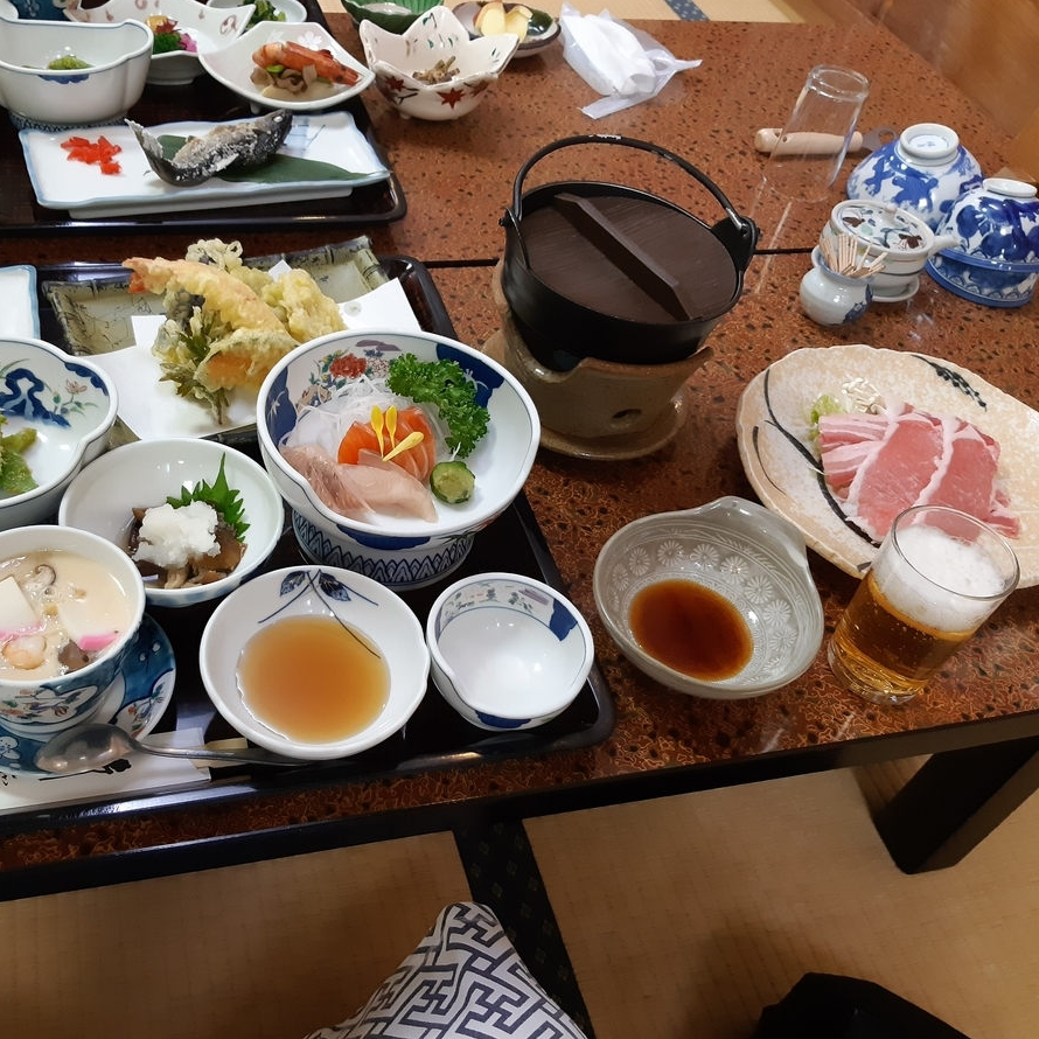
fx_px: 1053
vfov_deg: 52.5
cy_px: 520
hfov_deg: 51.9
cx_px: 385
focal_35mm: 31
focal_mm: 3.93
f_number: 1.7
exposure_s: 1/24
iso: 250
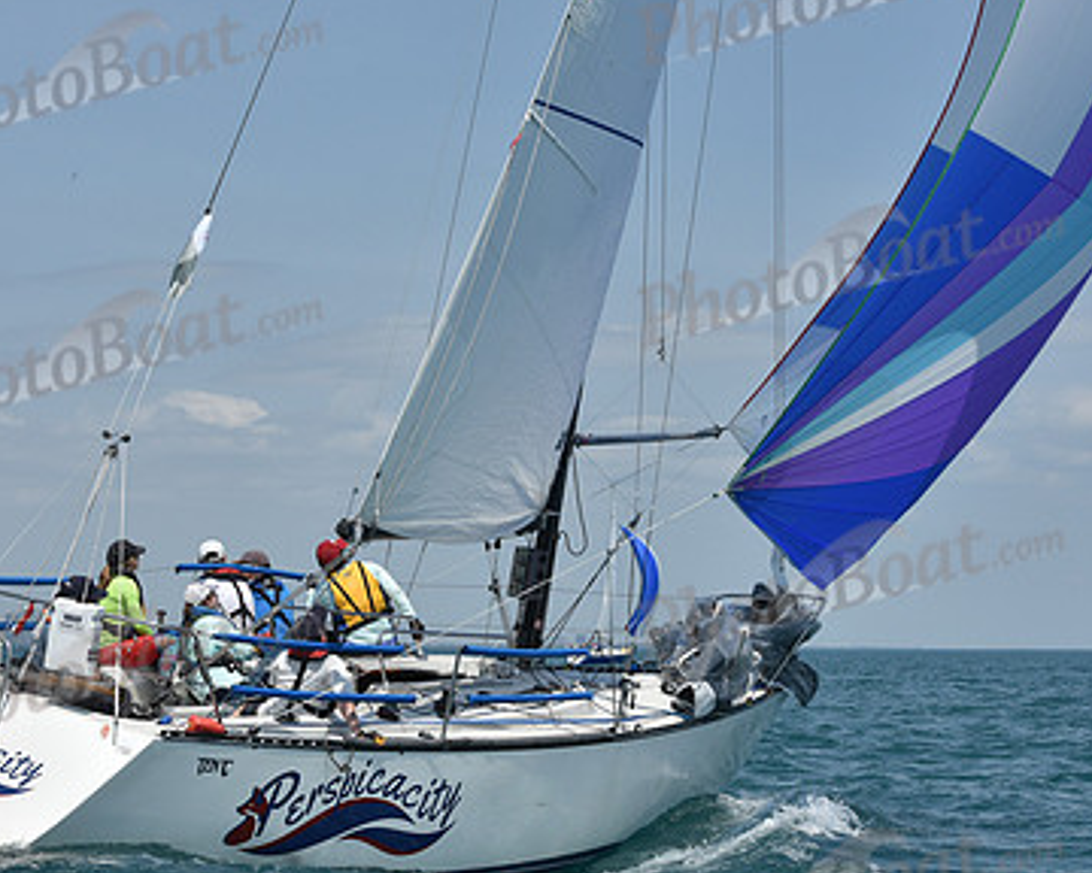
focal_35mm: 106
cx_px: 482
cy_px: 468
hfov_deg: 18.1
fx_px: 3426
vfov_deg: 14.5
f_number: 9
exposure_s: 1/1250
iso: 250
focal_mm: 70
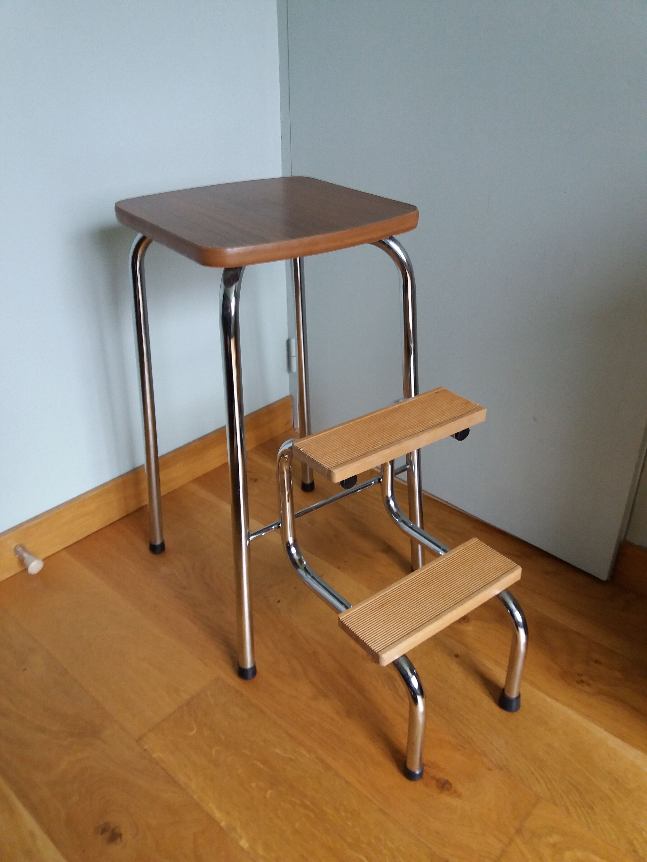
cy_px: 431
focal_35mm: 28
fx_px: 698
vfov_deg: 63.4
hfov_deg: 49.7
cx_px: 324
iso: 160
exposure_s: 1/20
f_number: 1.9
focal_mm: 3.7
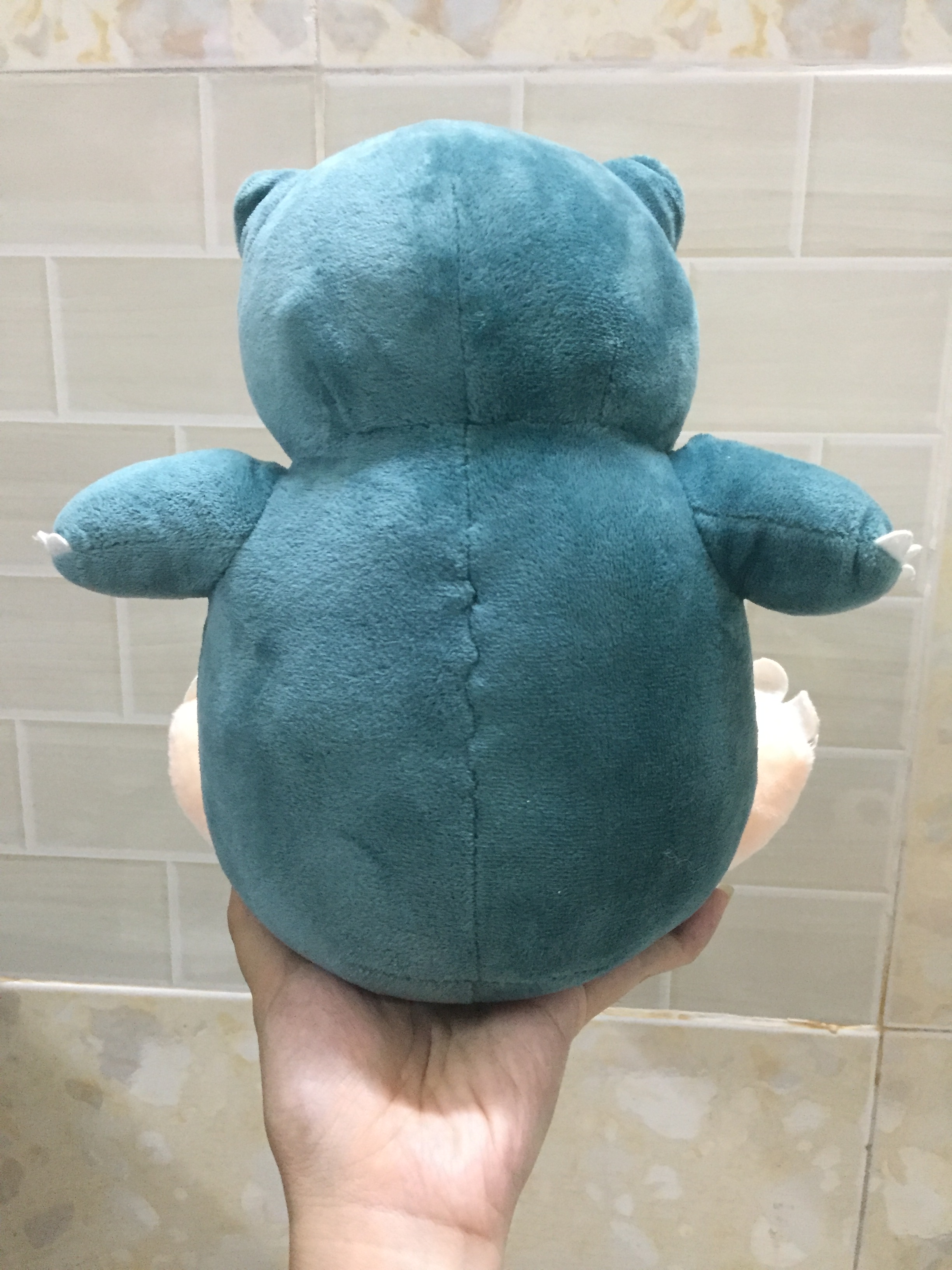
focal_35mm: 29
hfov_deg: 48.2
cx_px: 476
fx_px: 1063
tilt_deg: -13.8
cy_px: 635
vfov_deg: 61.7
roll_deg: -1.0
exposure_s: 1/17
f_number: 2.2
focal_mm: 4.15
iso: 320
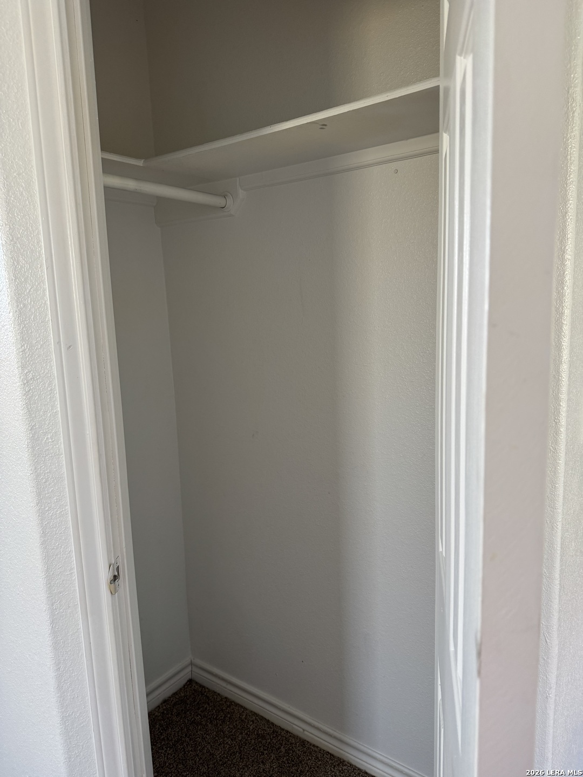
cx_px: 292
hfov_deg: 56.8
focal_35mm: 24
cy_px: 388
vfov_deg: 71.6
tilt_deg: -9.5
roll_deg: +1.8
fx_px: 539
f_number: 1.78
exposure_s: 1/121
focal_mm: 6.76
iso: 160
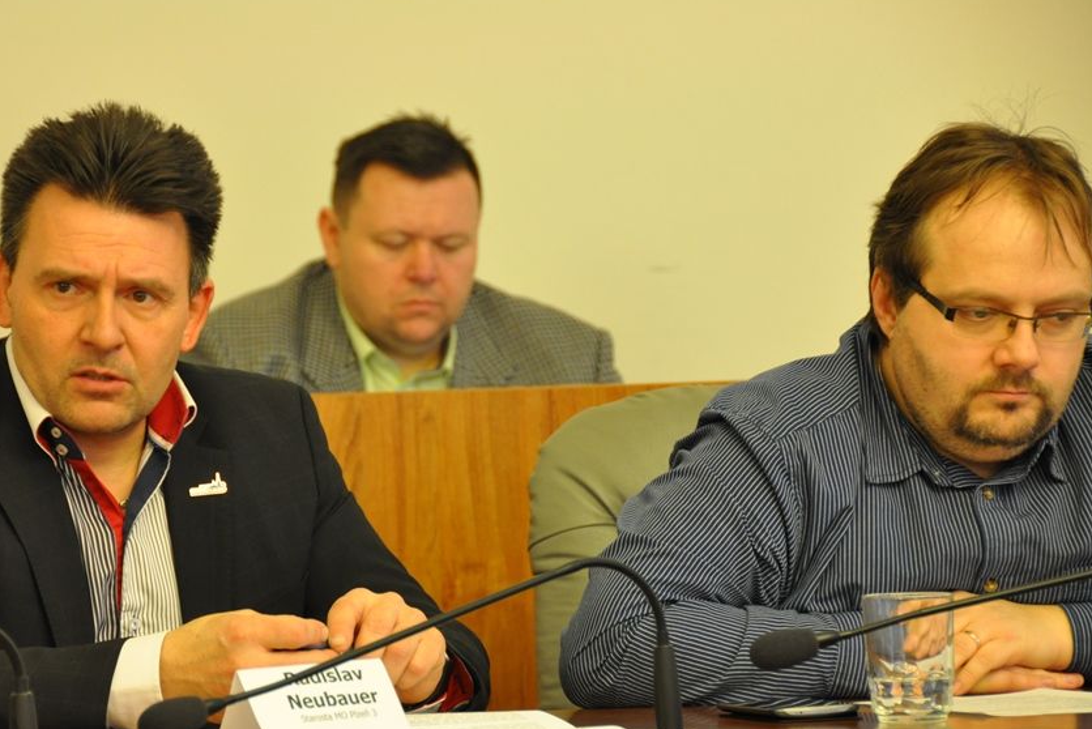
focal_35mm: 193
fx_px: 5844
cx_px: 436
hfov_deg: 10.7
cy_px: 427
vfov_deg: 7.1
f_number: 5.3
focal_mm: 105
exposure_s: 1/30
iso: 1000
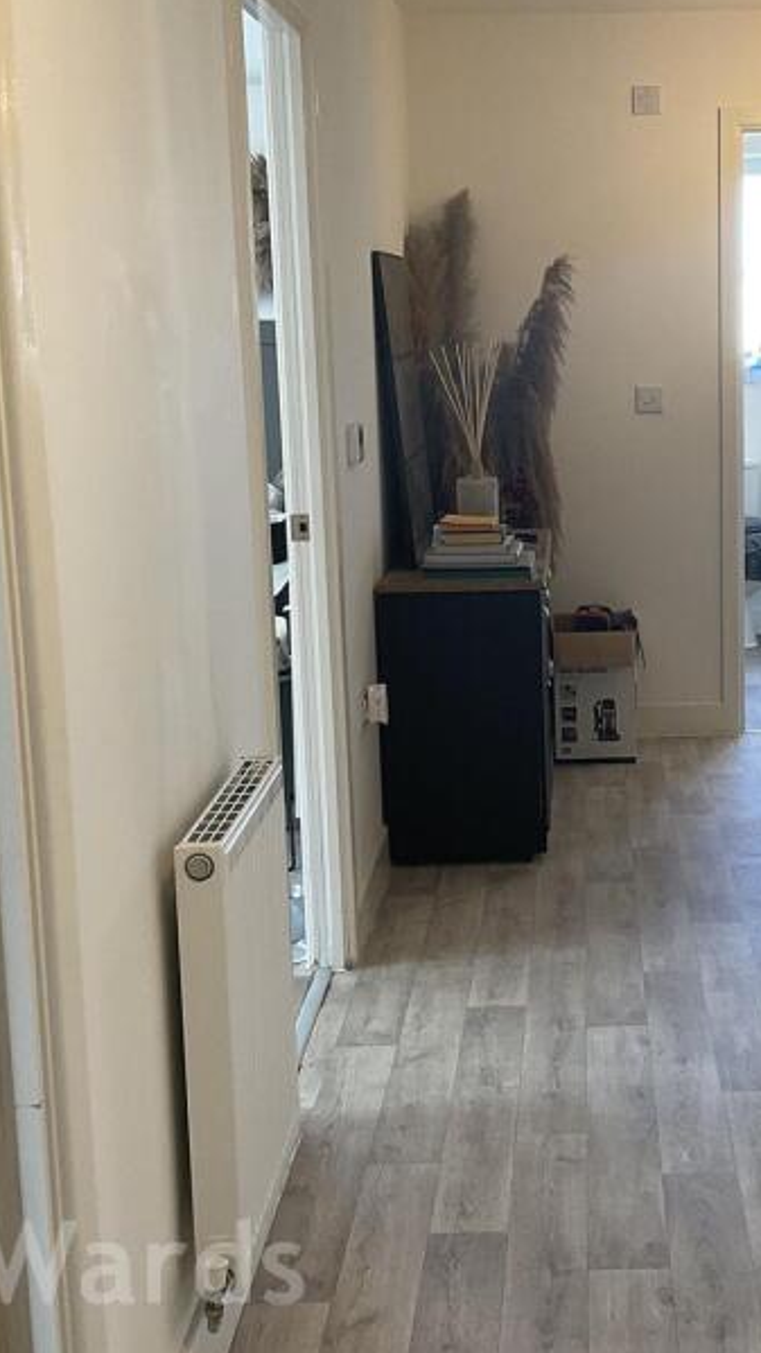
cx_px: 607
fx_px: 1937
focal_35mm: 54
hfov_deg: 21.9
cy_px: 673
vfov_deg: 38.5
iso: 50
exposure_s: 1/50
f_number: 1.8
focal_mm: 3
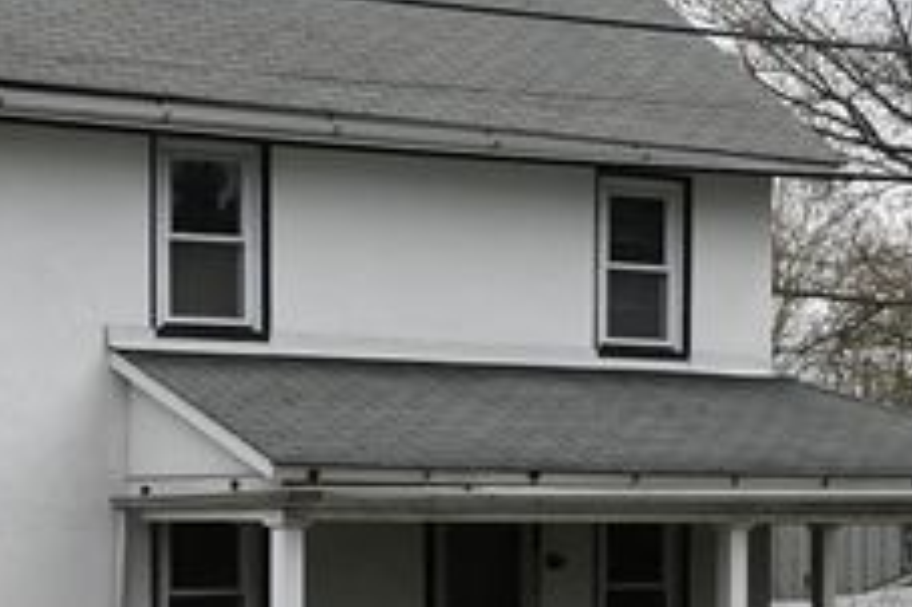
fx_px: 2548
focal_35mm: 101
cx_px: 245
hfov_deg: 20.2
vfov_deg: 13.4
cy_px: 557
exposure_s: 1/250
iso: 110
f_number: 5.6
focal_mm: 30.5
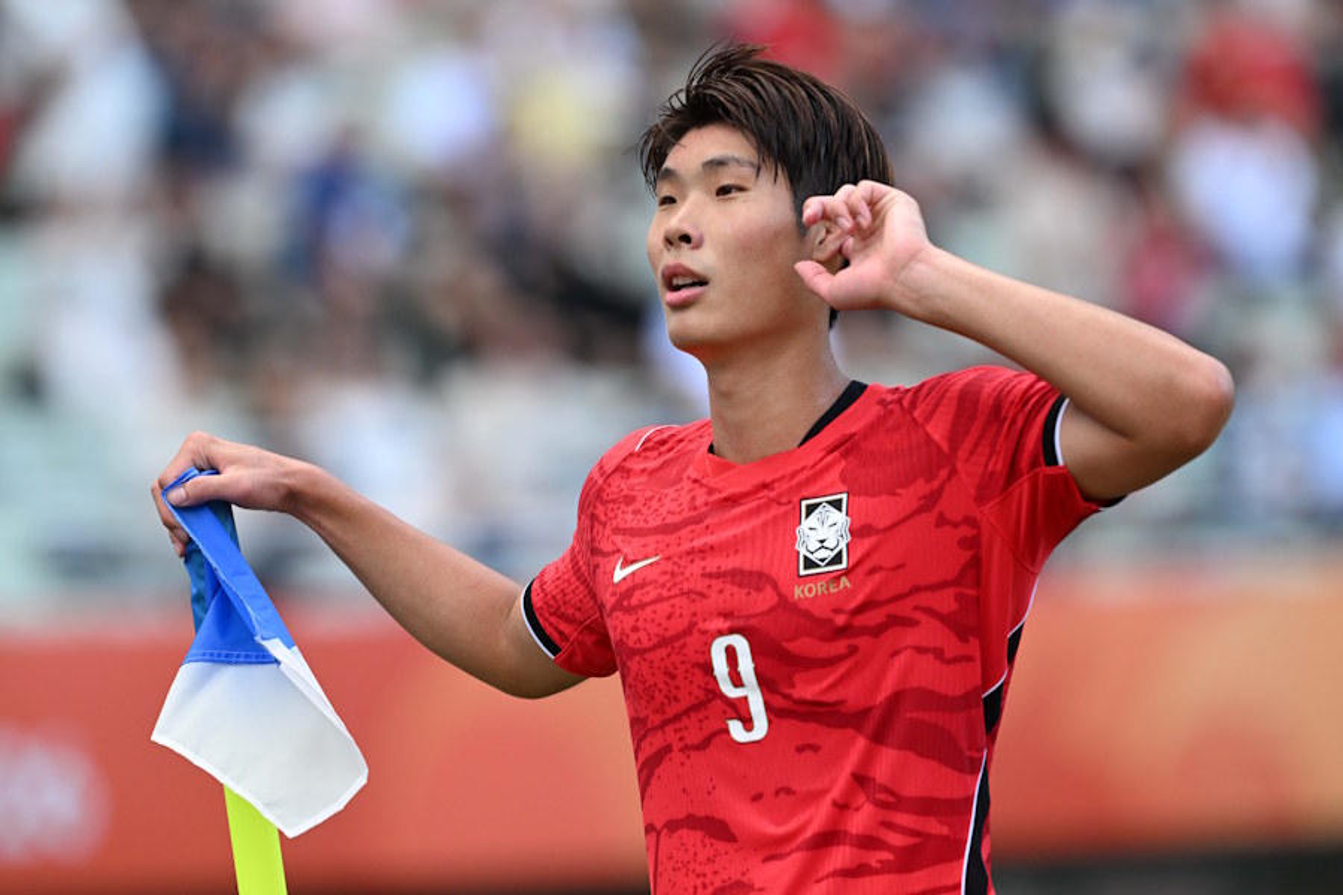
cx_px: 672
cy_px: 448
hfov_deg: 5.2
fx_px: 14921
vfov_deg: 3.4
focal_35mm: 400
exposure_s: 1/2000
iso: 1250
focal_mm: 400
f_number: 4
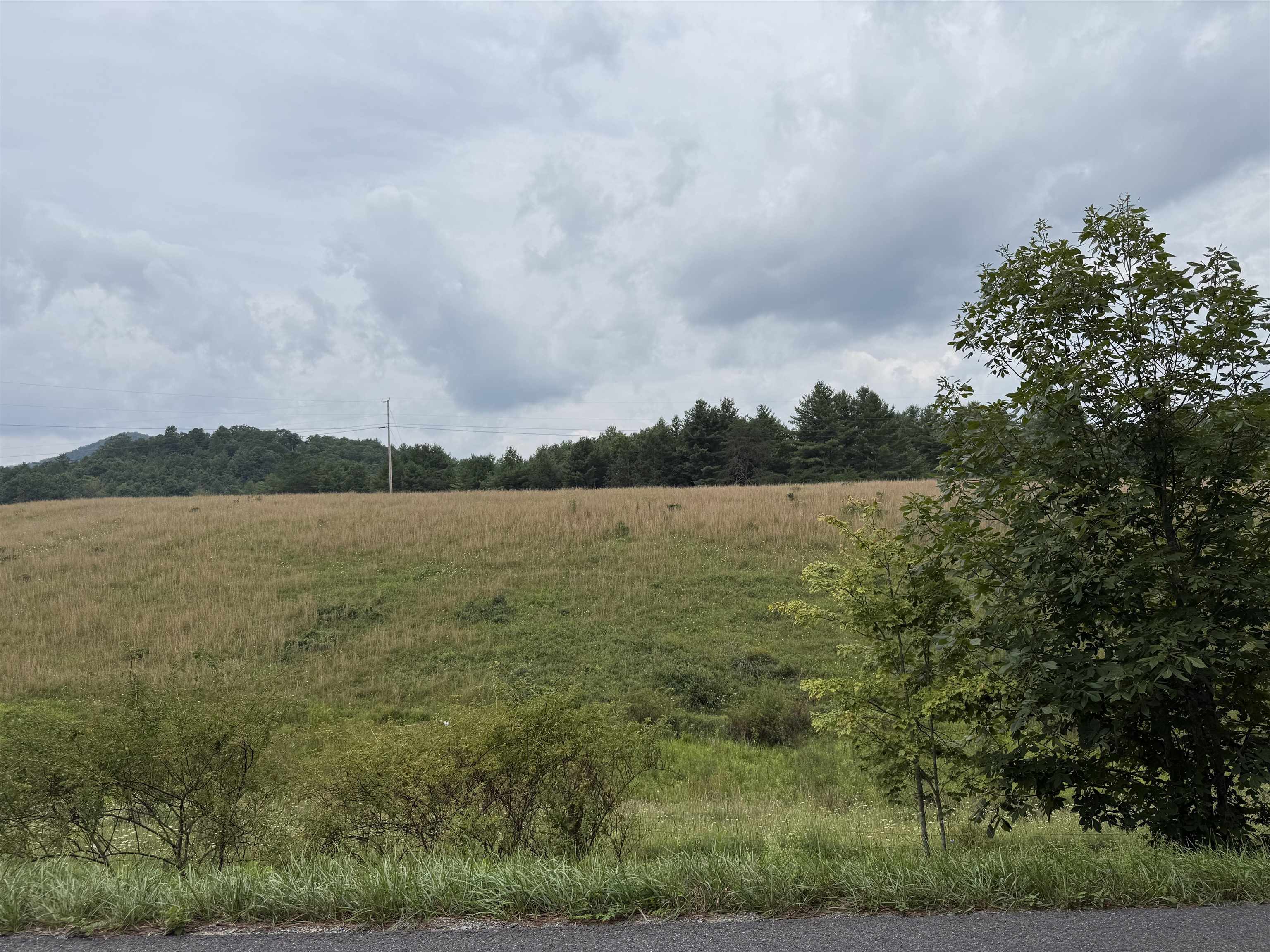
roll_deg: +3.3
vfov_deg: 56.8
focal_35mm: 24
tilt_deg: +4.8
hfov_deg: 71.6
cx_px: 635
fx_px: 881
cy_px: 476
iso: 80
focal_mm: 6.76
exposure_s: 1/7353
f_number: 1.78
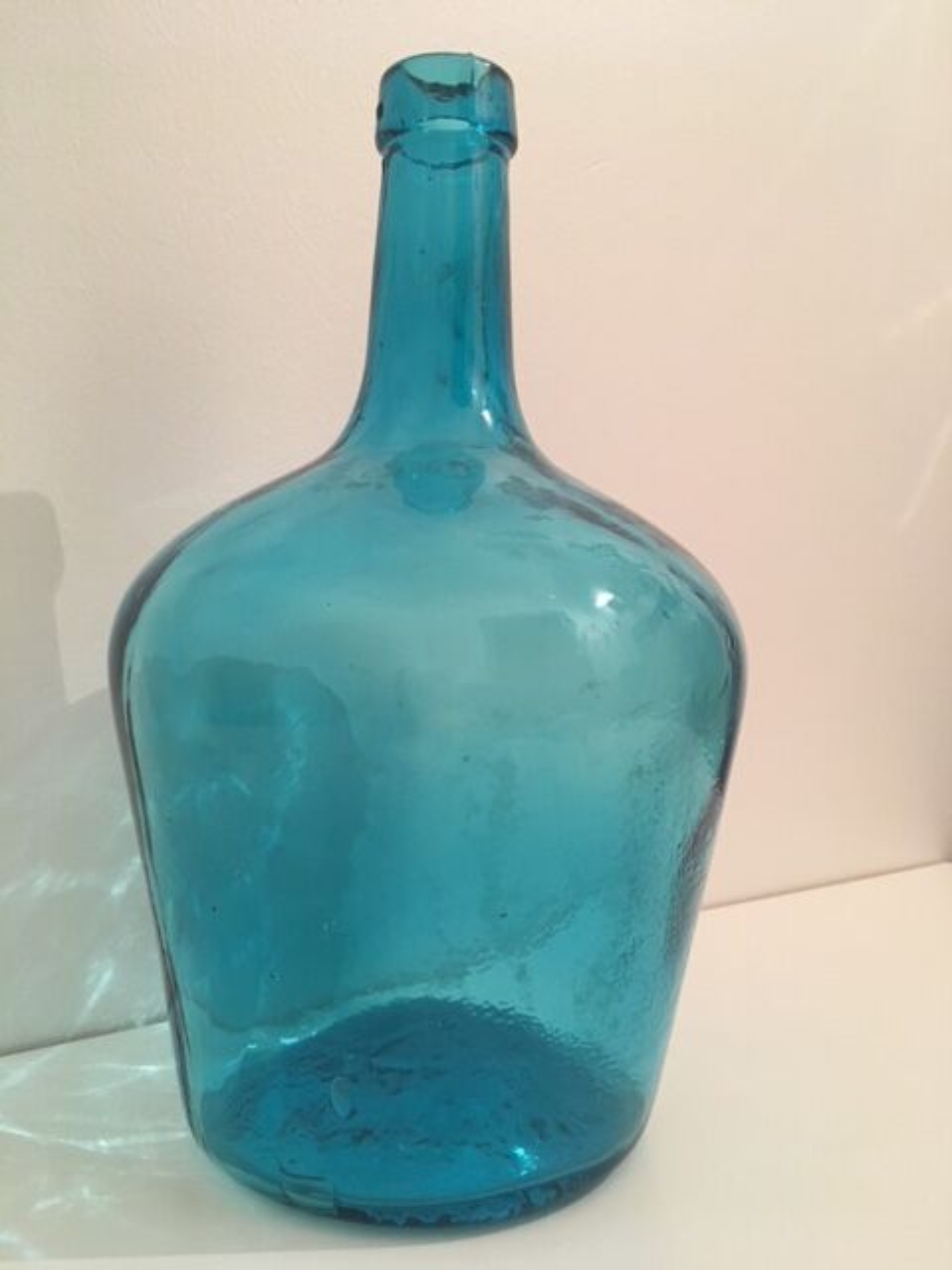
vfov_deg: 61.7
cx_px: 476
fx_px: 1063
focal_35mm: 29
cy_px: 635
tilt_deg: -1.3
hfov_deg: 48.2
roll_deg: -1.0
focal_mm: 4.15
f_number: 2.2
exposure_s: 1/33
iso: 160
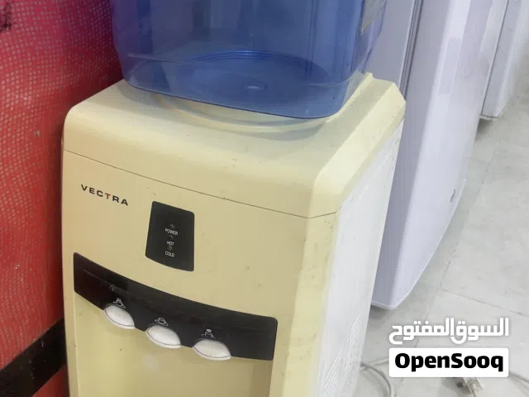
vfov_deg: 54.9
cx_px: 264
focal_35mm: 25
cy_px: 198
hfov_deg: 69.4
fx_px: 382
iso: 125
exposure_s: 1/103
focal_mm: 5.1
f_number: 1.6
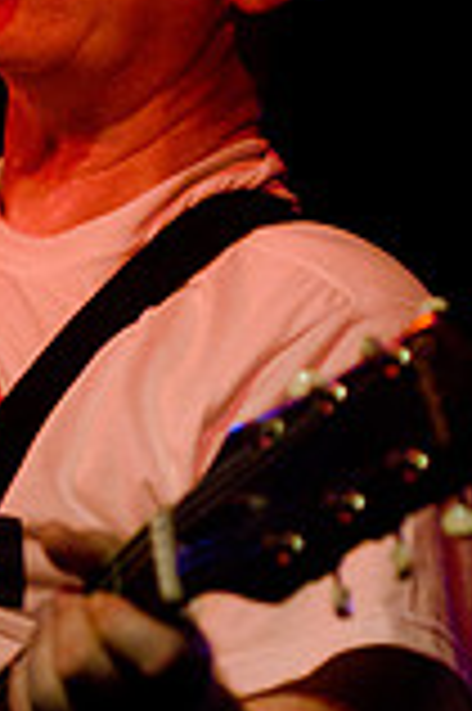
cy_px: 292
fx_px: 5873
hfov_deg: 4.6
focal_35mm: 298
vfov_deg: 6.9
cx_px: -45
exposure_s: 1/100
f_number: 2.8
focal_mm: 70
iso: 1600
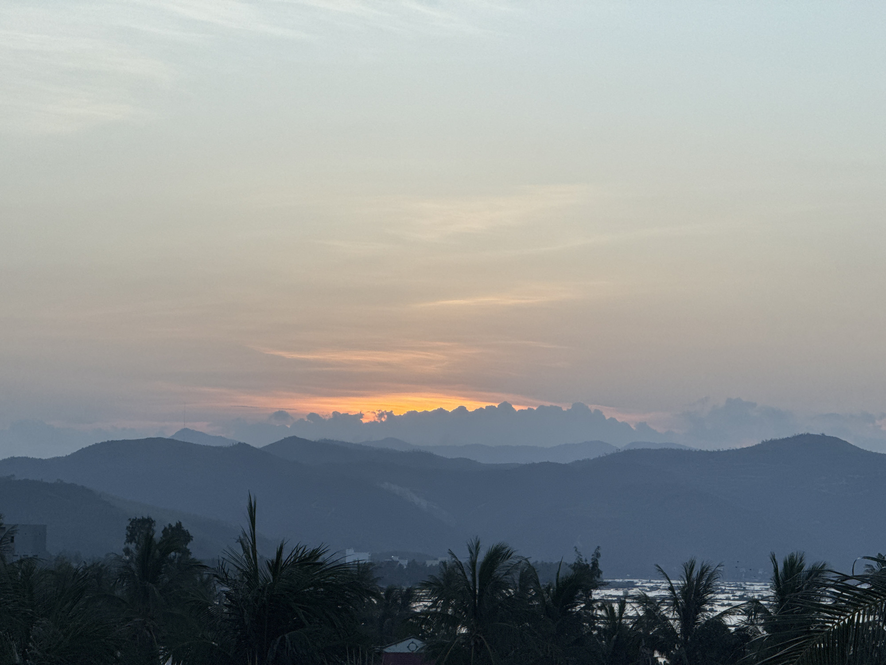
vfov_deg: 12.3
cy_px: 332
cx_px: 443
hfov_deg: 16.4
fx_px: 3071
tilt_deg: +4.2
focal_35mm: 120
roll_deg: -0.7
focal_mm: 15.66
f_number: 2.8
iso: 50
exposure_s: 1/404
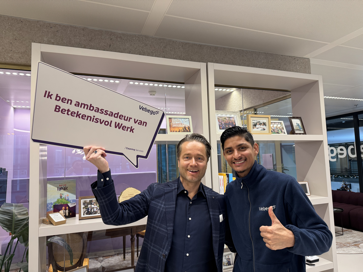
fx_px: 252
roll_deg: +1.9
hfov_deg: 71.6
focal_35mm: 24
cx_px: 182
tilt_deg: +3.8
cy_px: 136
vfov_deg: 56.8
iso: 160
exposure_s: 1/121
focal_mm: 6.76
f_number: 1.78
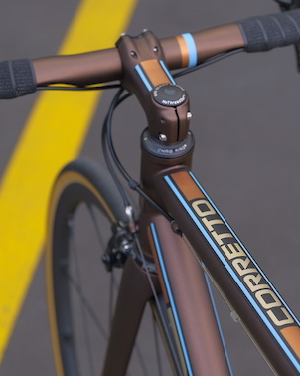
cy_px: 169
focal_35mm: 149
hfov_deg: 10.3
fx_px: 1655
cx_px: 227
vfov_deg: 12.9
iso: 400
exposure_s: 1/15
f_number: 2.8
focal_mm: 50
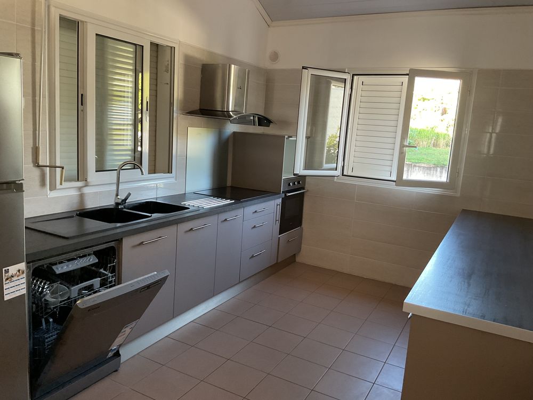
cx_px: 266
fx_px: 447
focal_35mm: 29
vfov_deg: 48.2
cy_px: 200
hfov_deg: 61.7
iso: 160
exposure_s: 1/60
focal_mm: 3
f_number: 1.8
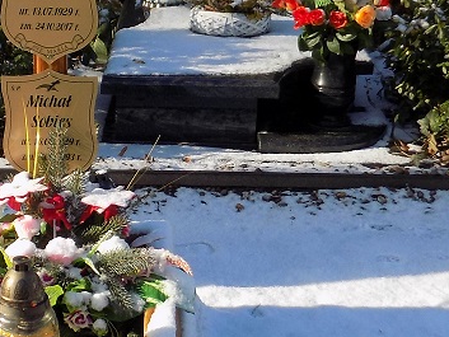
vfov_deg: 17.5
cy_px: 223
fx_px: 1090
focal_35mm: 84
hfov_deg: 22.7
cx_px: 38
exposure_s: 1/500
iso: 80
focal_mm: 4
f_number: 3.1
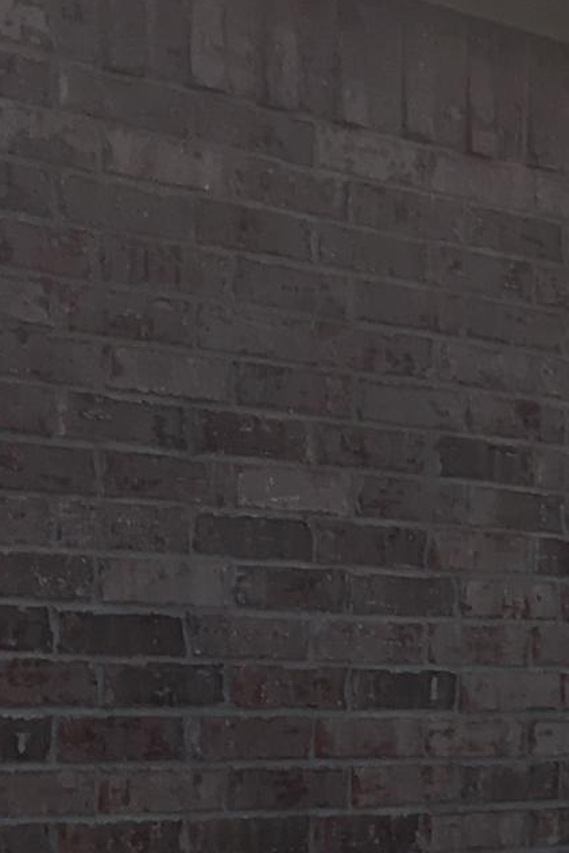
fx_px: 3390
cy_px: 924
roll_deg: -3.5
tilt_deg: -2.4
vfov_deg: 14.1
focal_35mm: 143
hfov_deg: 7.9
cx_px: 1858
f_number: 2.2
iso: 25
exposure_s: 1/680
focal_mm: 4.15
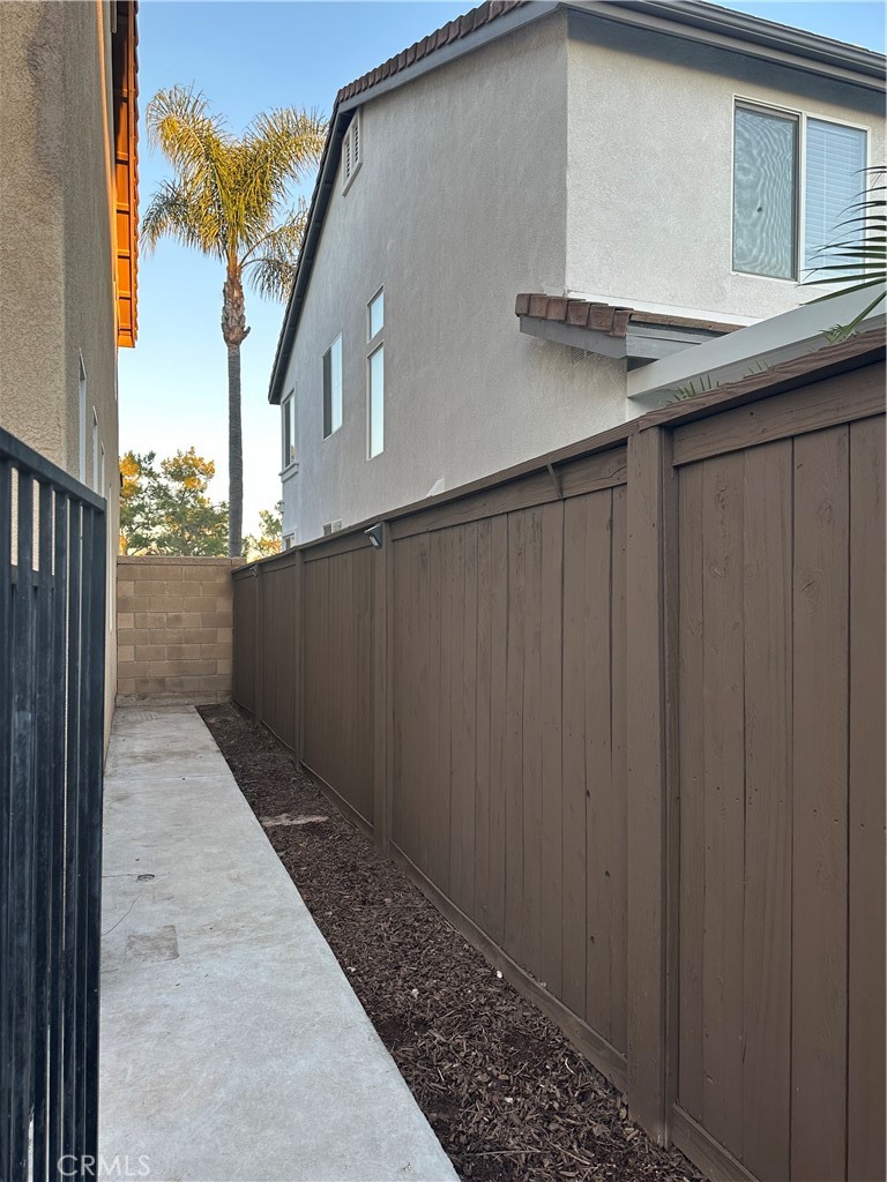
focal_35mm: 24
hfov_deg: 56.8
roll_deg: -0.2
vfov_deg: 71.6
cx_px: 444
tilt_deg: -0.5
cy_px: 591
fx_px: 820
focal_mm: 6.86
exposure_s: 1/131
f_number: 1.78
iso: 64
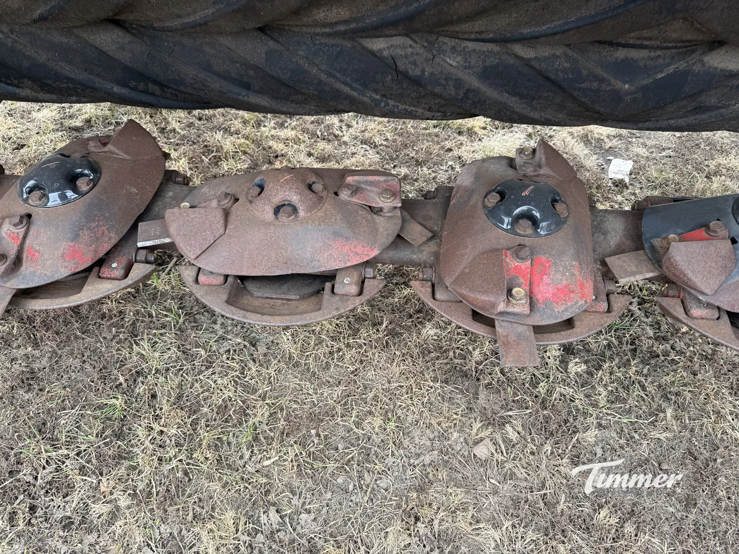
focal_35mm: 24
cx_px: 370
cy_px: 277
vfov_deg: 56.8
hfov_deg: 71.6
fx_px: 512
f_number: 1.78
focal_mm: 6.76
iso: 64
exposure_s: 1/247
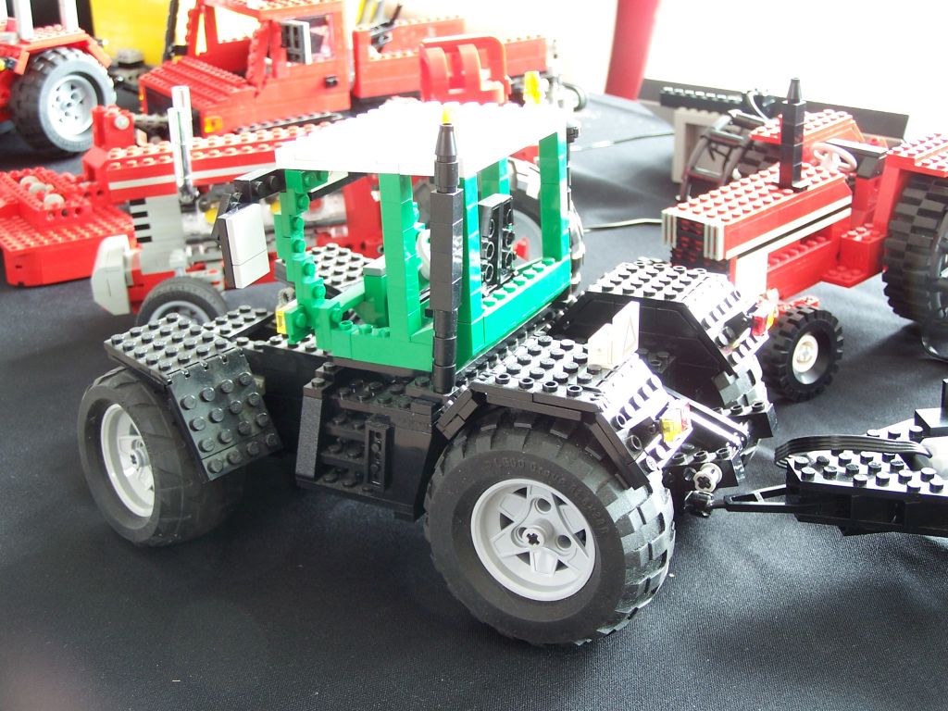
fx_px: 1397
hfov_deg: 37.5
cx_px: 474
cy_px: 356
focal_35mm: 51
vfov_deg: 28.6
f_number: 3
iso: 80
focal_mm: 8.5
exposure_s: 1/4
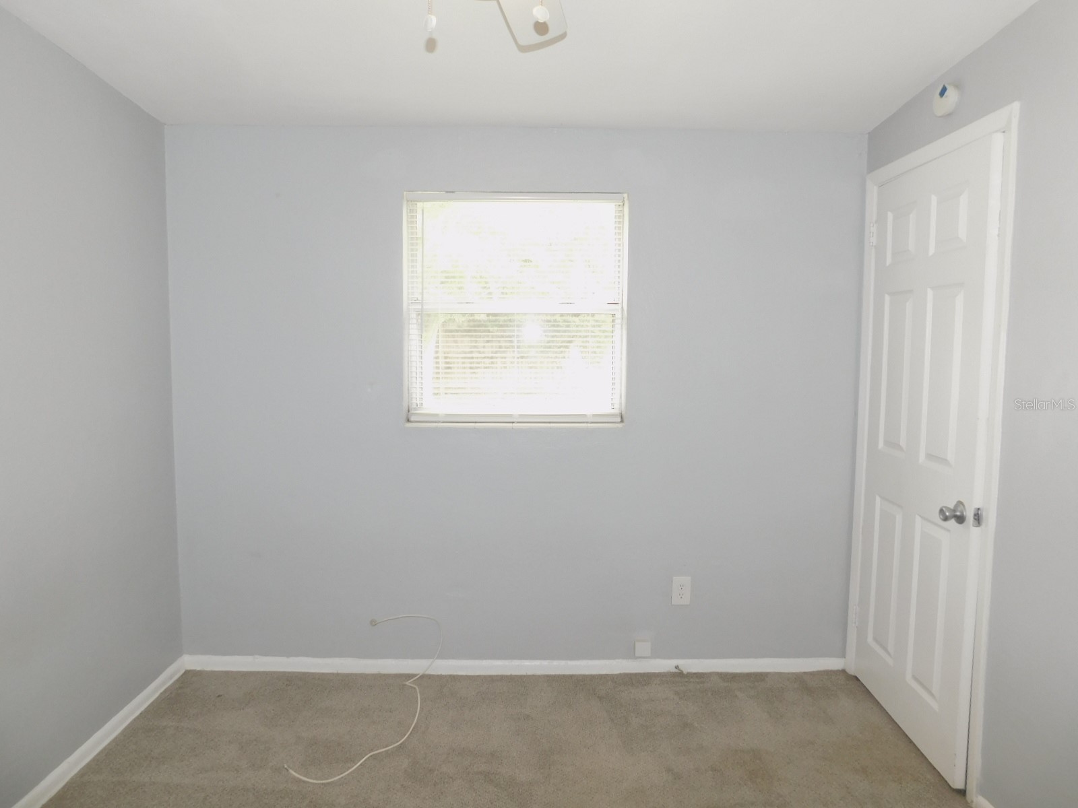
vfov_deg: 58.9
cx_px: 539
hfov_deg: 73.9
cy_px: 404
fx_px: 716
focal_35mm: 23
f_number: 3
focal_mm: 4
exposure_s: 1/30
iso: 200
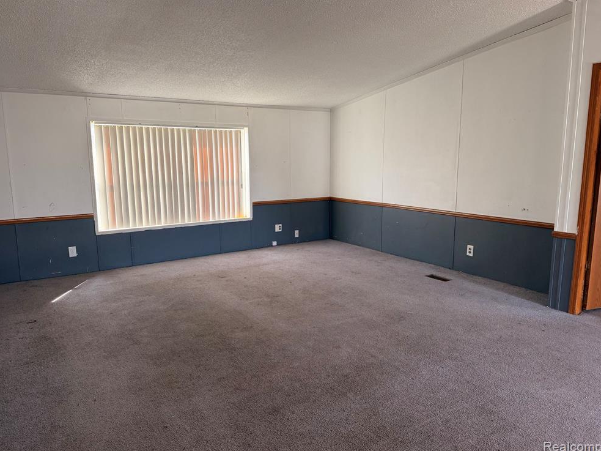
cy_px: 222
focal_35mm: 25
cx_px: 292
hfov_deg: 69.4
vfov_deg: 54.9
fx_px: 434
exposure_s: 1/156
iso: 160
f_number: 1.78
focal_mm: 6.76
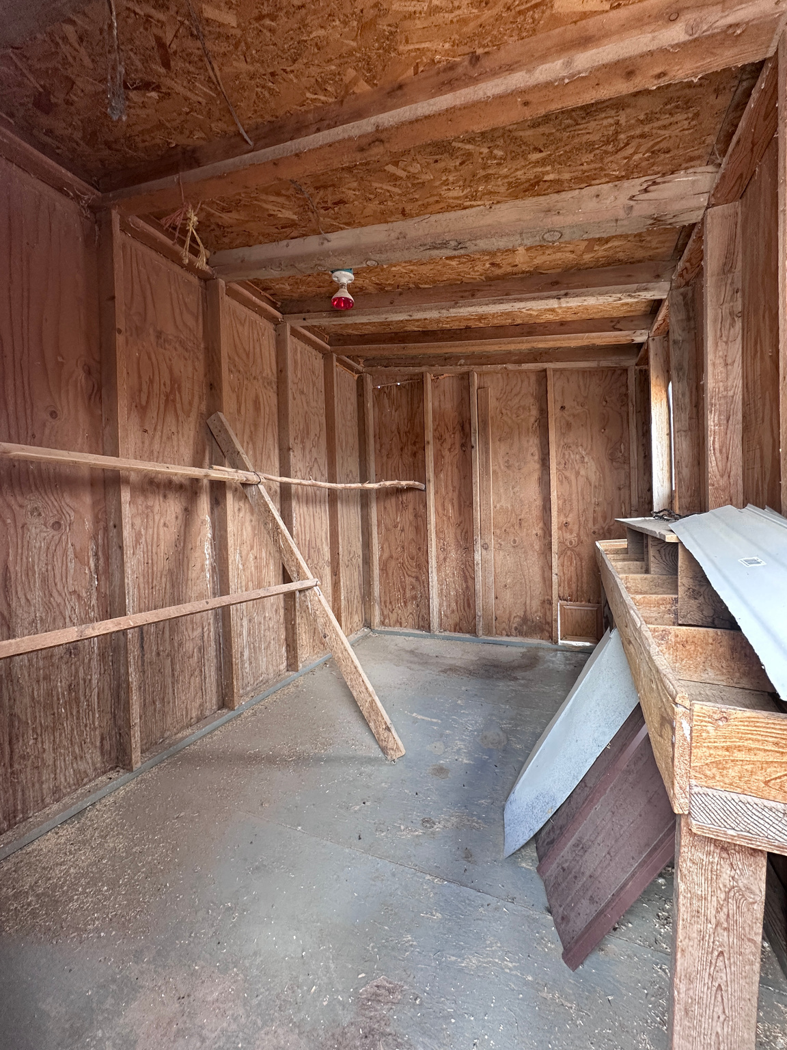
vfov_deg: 102.1
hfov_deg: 85.7
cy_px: 525
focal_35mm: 14
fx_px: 424
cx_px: 394
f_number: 2.2
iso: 200
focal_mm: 2.22
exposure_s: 1/99
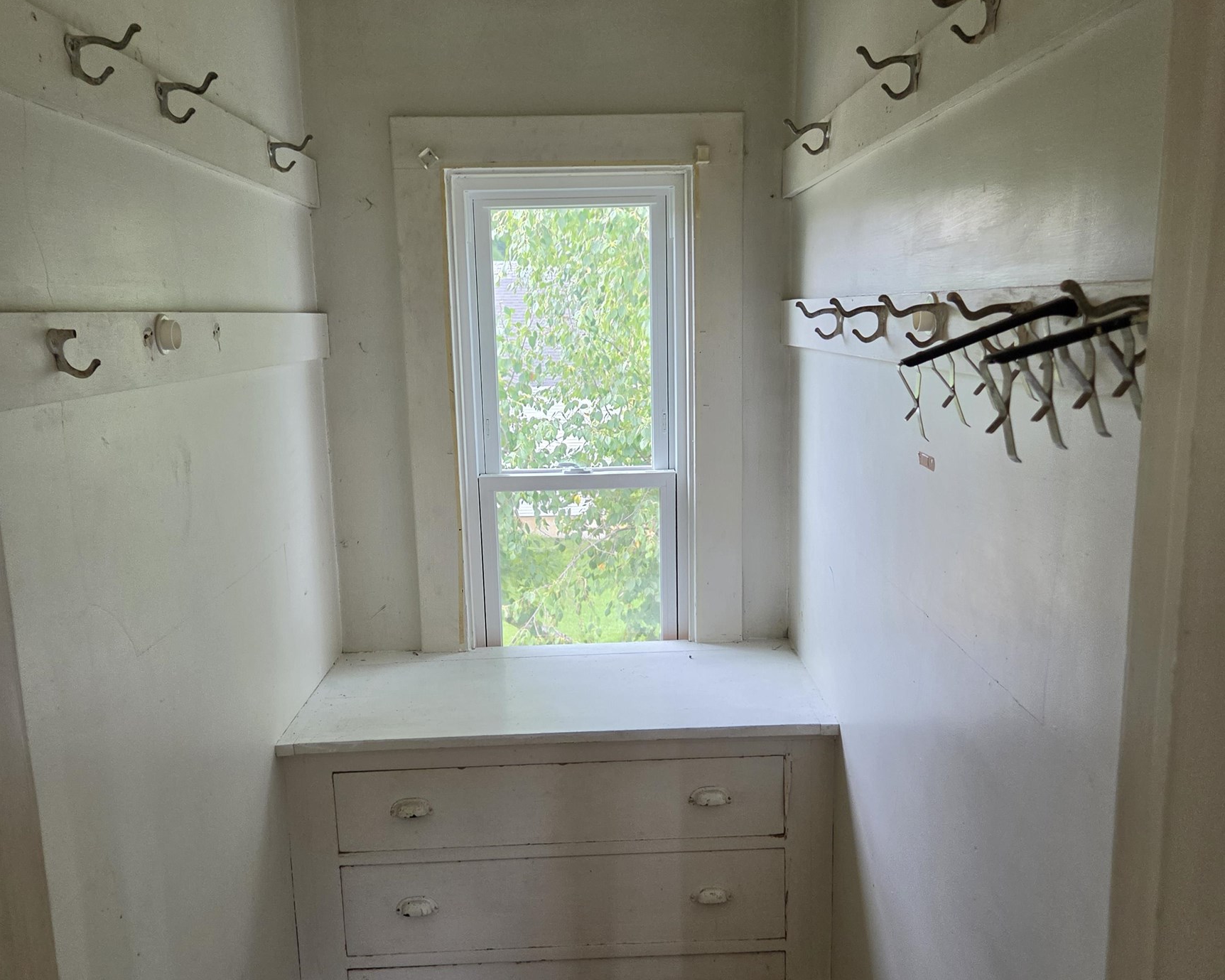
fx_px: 1088
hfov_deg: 58.8
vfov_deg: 48.5
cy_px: 519
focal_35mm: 30
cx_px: 612
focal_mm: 5.4
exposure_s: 1/180
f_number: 1.8
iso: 250
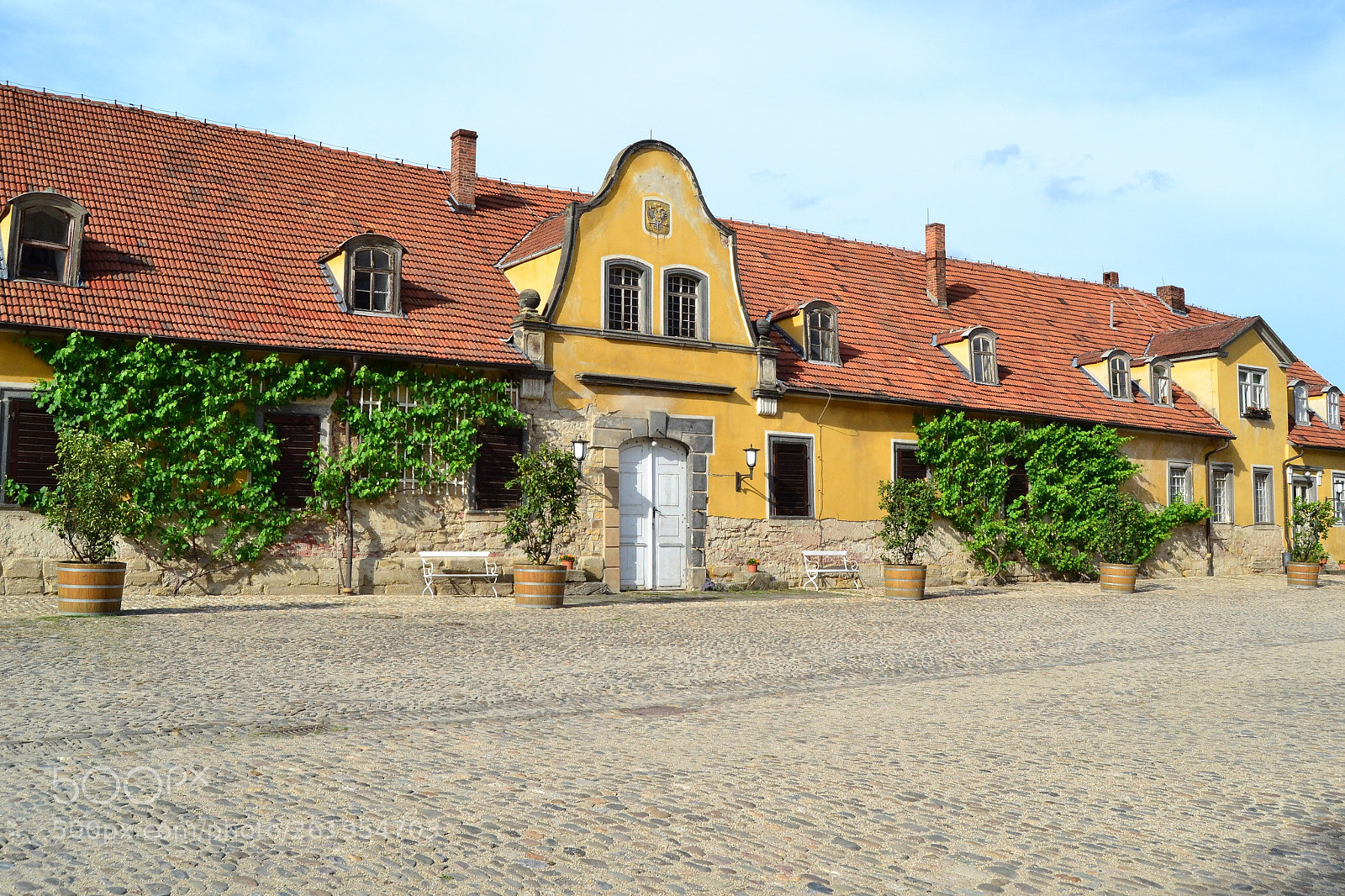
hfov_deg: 57.2
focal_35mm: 33
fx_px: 1233
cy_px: 448
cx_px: 672
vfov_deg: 40.0
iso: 800
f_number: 7.1
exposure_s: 1/1600
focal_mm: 22
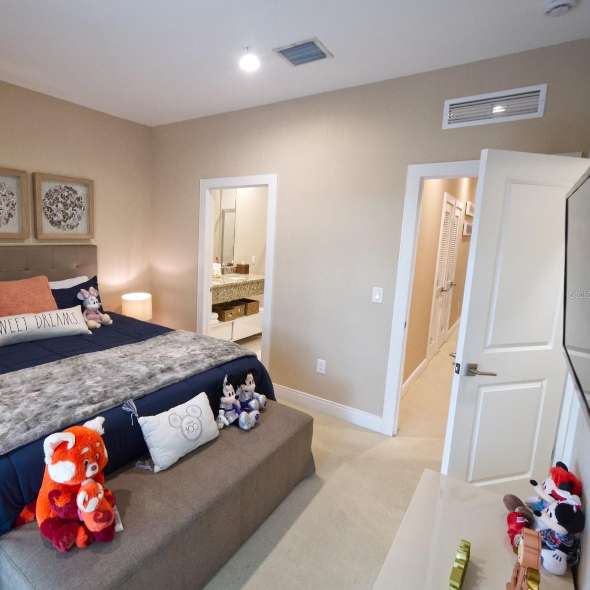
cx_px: 220
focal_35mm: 19
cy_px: 294
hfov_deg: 76.3
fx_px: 366
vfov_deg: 77.7
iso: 1600
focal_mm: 8
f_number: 9
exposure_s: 1/8
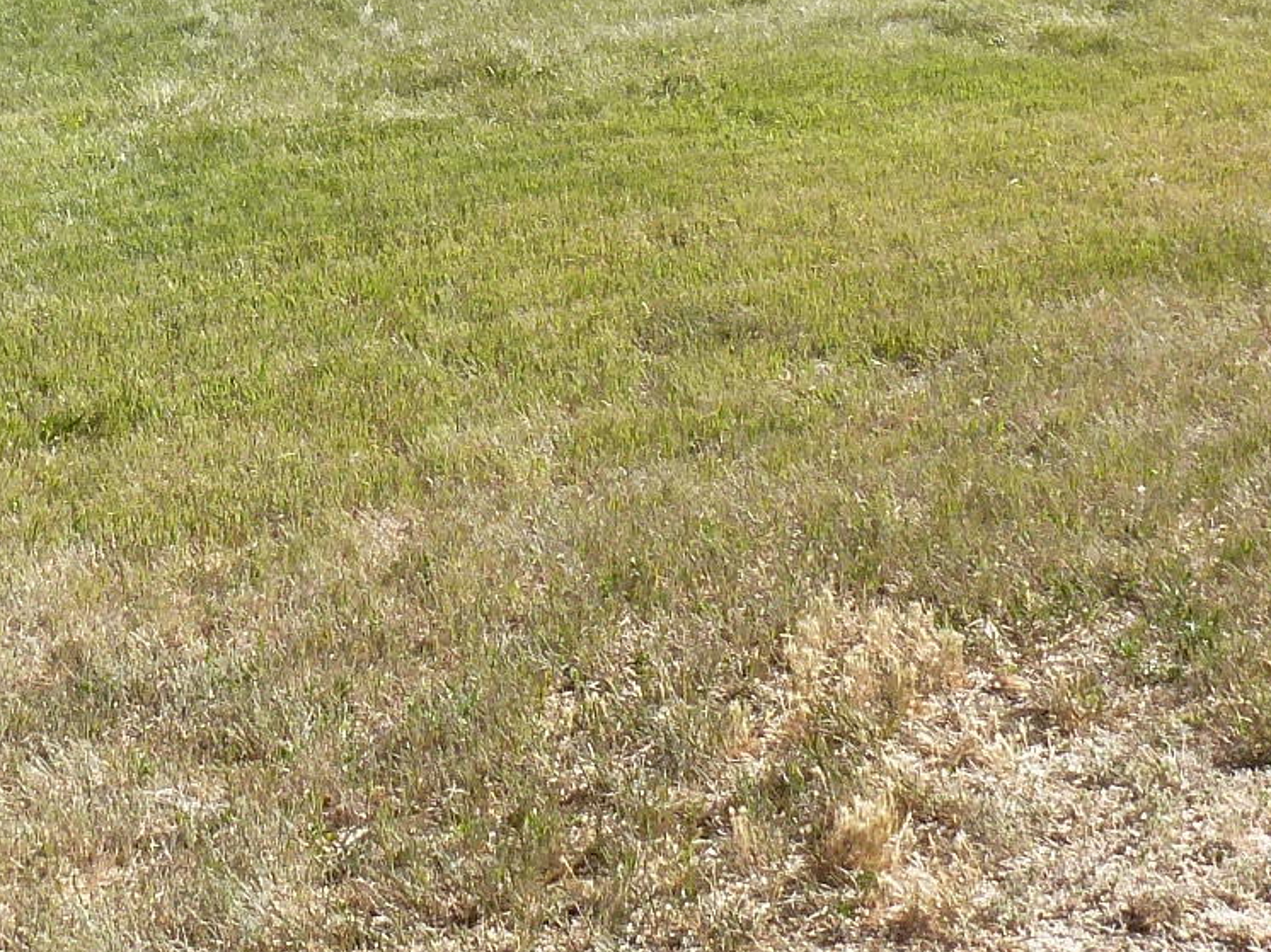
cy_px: 186
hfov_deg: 18.9
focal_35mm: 103
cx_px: 286
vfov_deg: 14.3
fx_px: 3781
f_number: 4
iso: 100
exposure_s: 1/320
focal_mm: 5.4
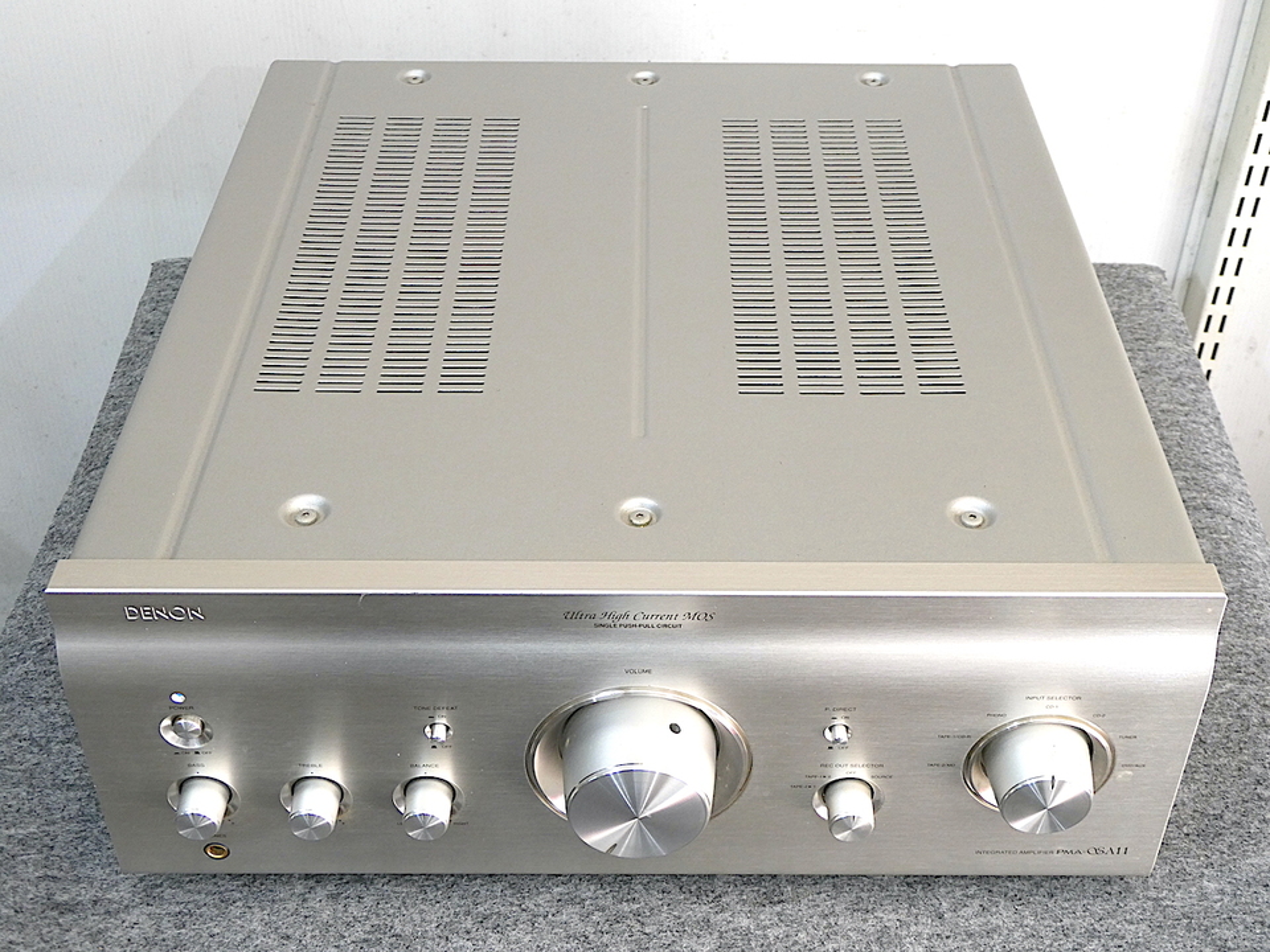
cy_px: 476
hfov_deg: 42.9
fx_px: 1614
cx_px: 635
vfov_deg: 32.9
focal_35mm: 44
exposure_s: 1/25
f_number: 3.9
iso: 200
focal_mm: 7.8
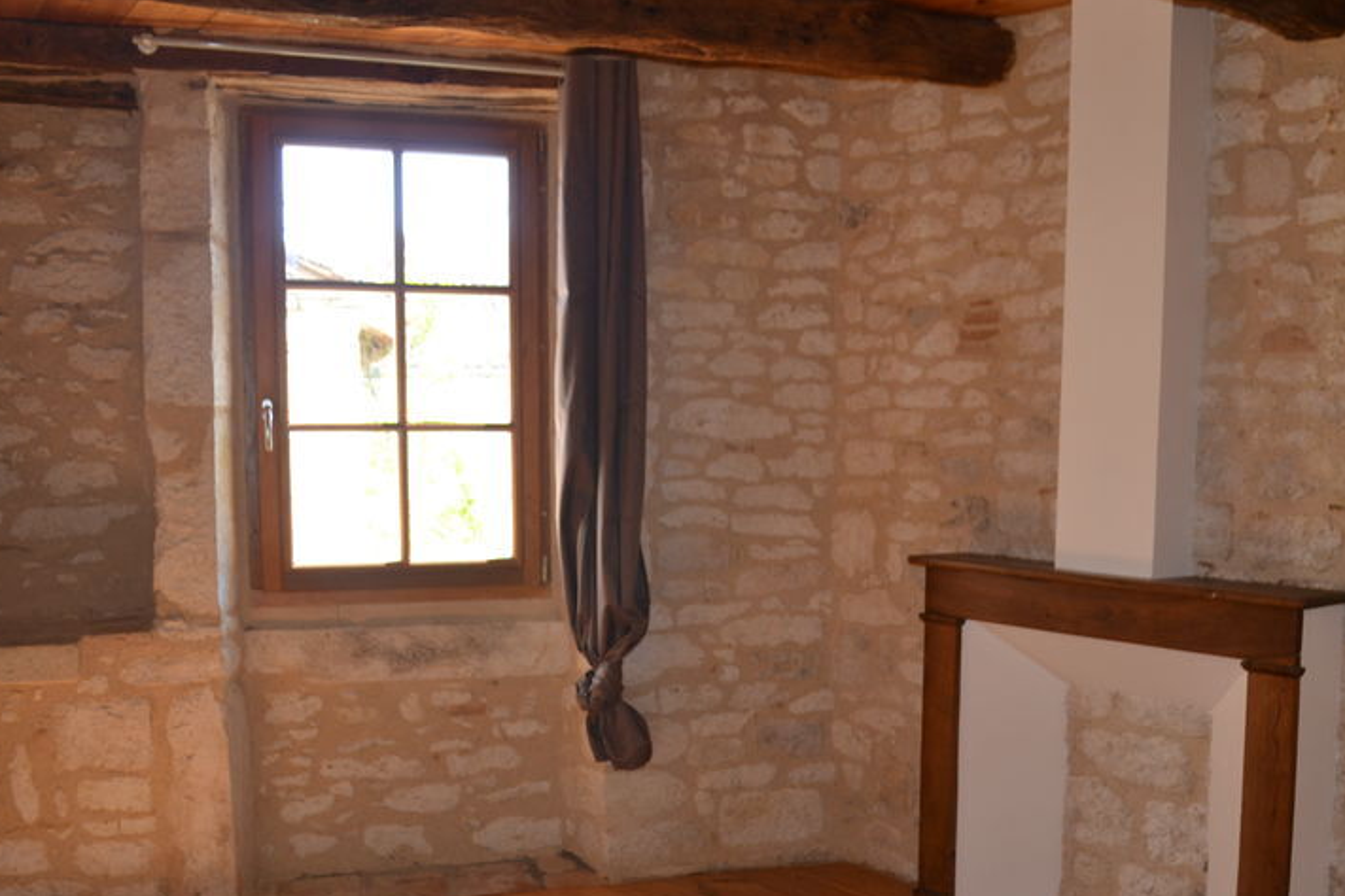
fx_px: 1420
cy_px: 570
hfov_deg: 50.3
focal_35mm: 38
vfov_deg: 34.8
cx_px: 827
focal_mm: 18
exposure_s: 1/100
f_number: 4
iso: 400
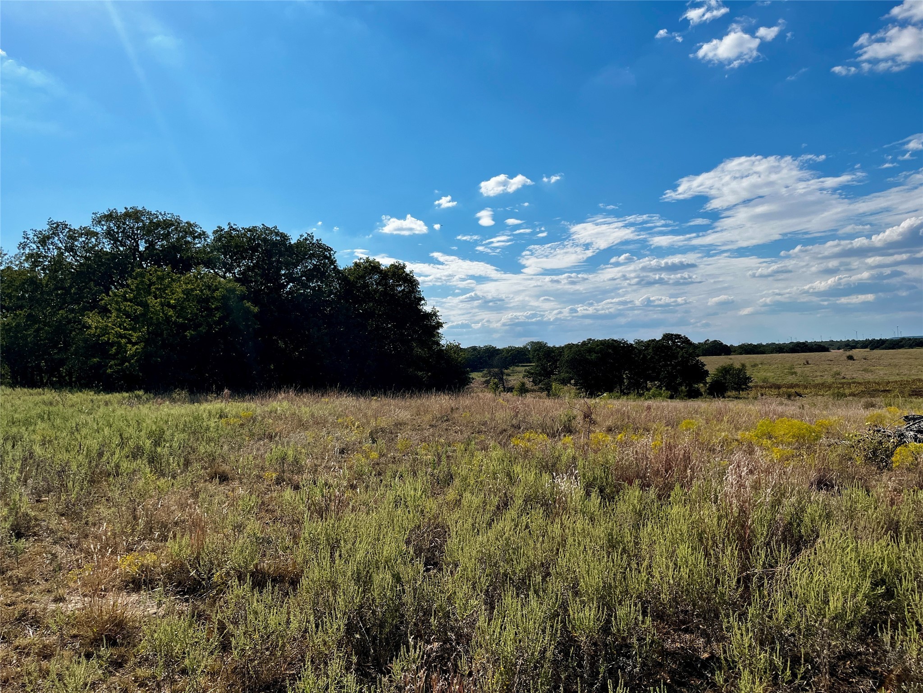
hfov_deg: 67.3
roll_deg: +3.6
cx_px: 462
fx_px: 693
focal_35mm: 26
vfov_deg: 53.1
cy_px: 346
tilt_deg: +2.1
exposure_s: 1/7874
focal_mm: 5.1
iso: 50
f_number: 1.6
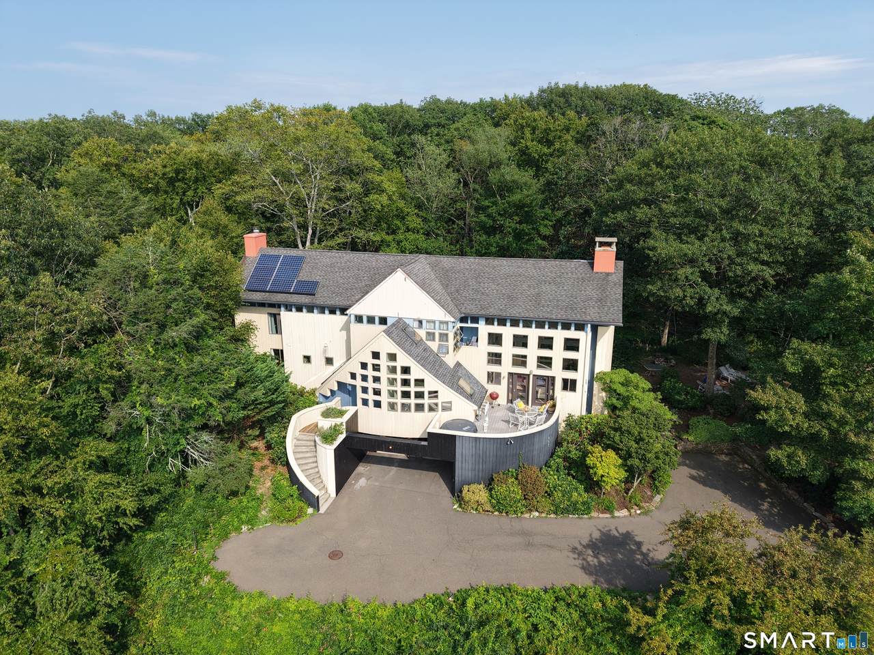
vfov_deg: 56.8
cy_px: 328
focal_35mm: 24
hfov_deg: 71.6
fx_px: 606
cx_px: 437
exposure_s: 1/3000
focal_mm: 8.67
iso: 170
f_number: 1.8
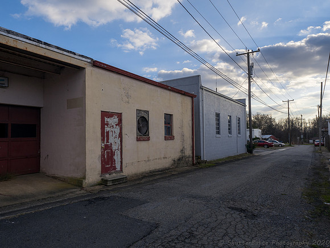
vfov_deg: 56.8
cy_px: 124
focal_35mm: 24
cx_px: 165
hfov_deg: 71.6
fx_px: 229
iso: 200
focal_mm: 12
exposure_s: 1/320
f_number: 8
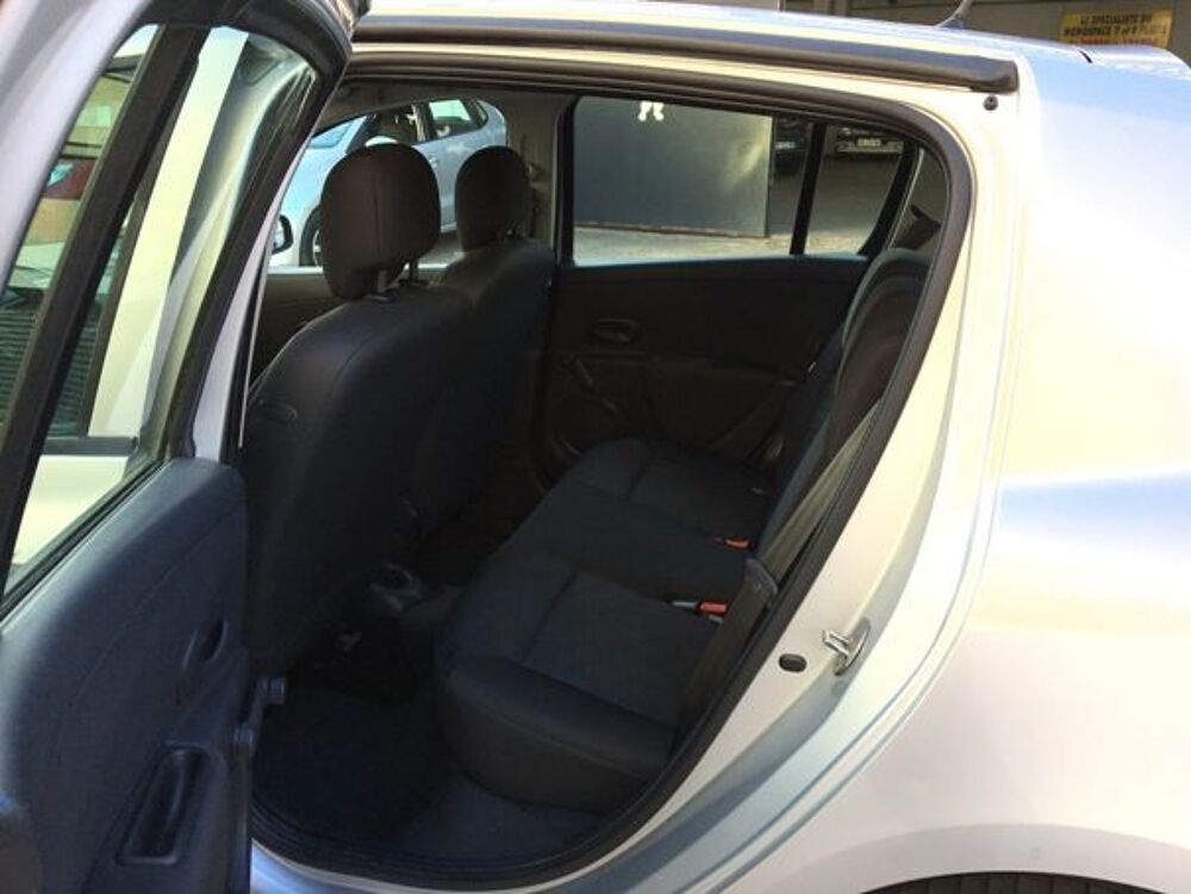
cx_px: 596
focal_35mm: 29
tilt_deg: -18.7
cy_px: 447
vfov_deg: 48.2
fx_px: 998
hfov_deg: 61.7
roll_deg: -0.9
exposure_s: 1/122
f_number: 2.2
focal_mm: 4.15
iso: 25
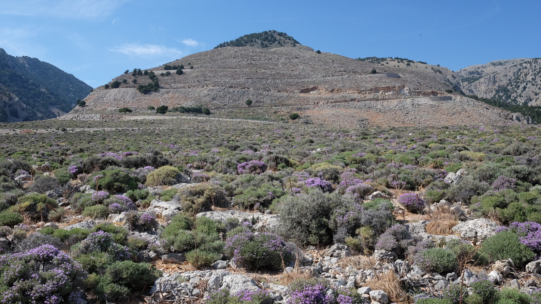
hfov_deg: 54.0
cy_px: 177
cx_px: 268
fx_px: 531
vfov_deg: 31.9
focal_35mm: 37
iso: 800
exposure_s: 1/240
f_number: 9
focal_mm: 23
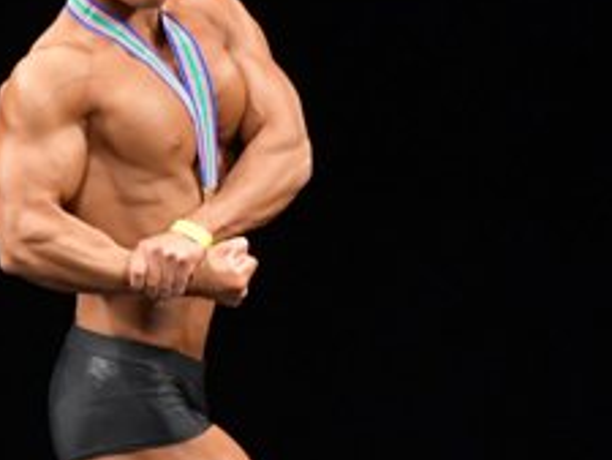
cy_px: 269
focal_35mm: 942
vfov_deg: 1.6
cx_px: 124
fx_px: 16663
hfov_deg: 2.1
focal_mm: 190
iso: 3200
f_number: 5.6
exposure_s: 1/400
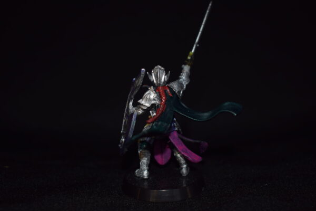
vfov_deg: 25.1
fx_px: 474
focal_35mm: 54
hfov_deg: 36.9
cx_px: 158
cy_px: 106
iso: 100
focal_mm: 36
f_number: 4.8
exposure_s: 1/30
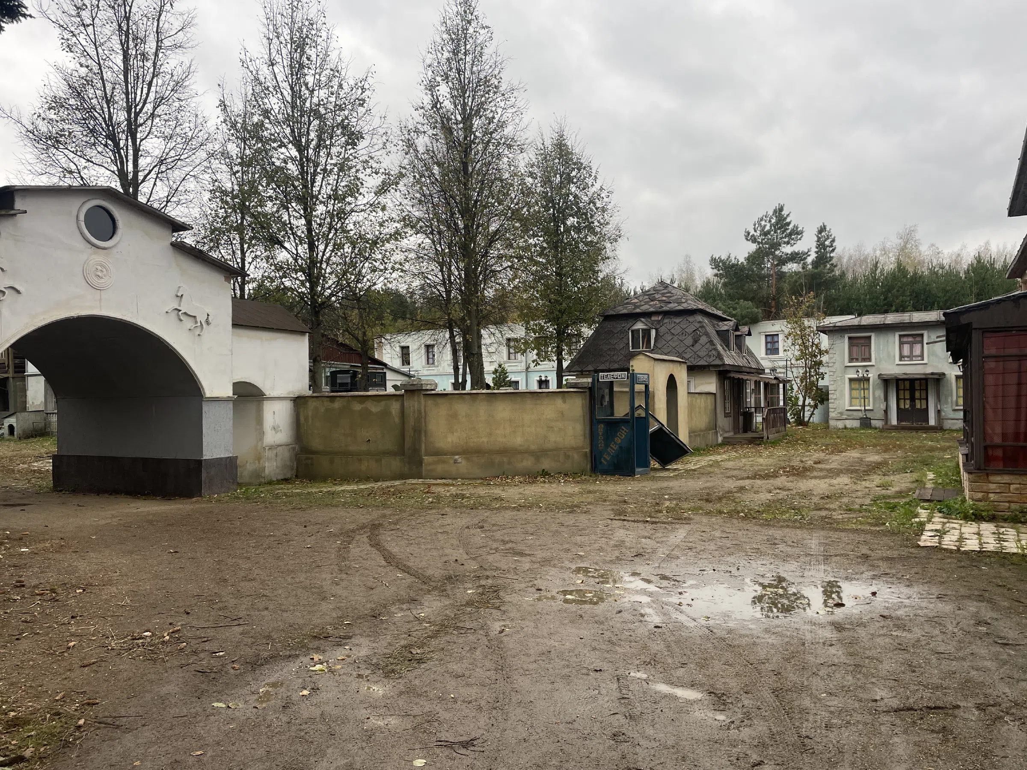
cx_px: 514
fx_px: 771
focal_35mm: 26
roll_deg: +0.7
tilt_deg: +0.5
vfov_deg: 53.1
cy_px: 385
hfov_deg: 67.3
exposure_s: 1/200
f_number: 1.6
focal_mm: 4.2
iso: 32
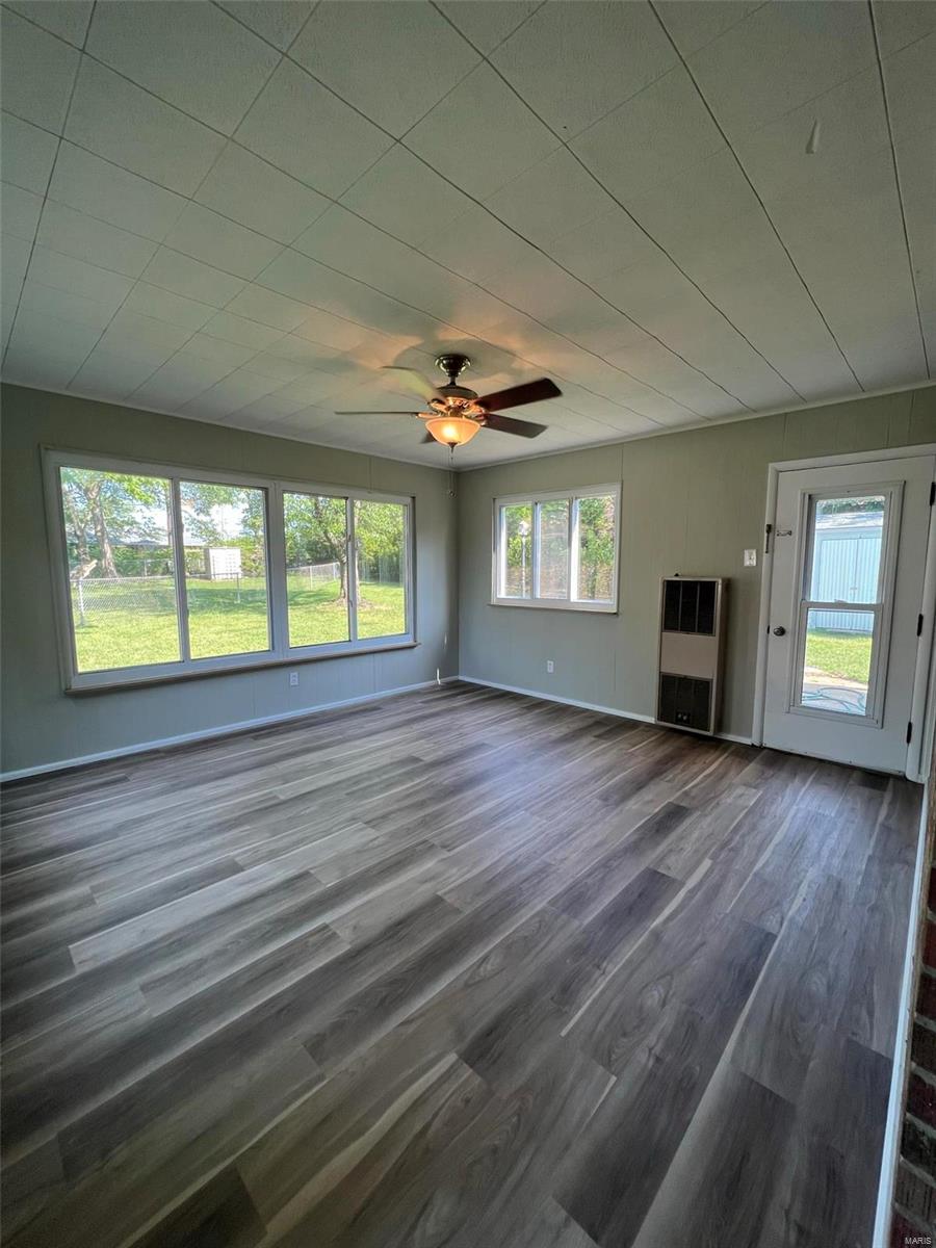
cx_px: 468
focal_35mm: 13
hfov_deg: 89.9
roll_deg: +0.5
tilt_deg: -5.4
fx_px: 469
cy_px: 624
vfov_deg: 106.2
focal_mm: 1.57
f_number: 1.8
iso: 50
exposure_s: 1/120
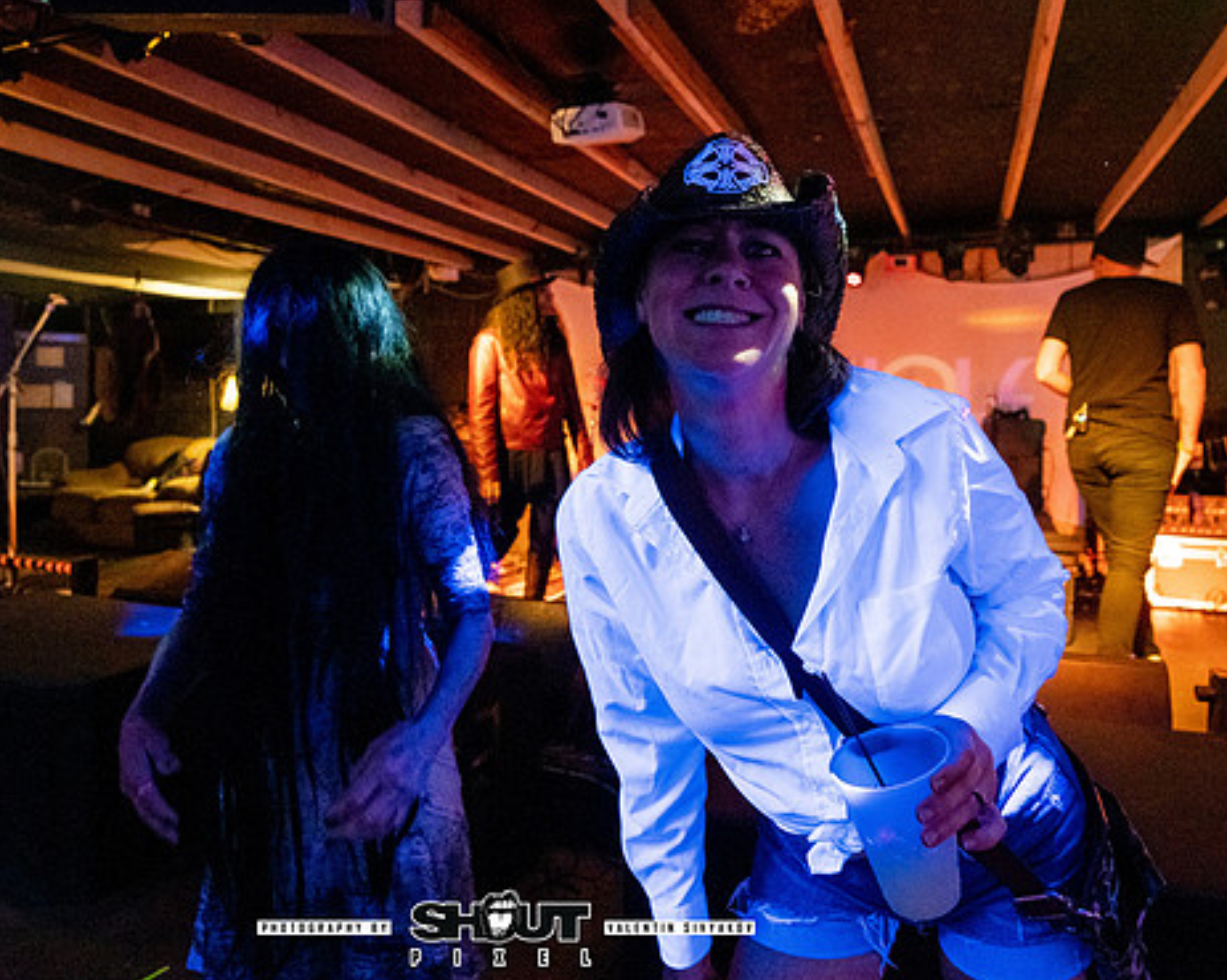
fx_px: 762
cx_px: 707
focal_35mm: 21
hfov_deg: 77.1
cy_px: 385
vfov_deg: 64.8
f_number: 2.8
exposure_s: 1/160
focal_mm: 14
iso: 3200
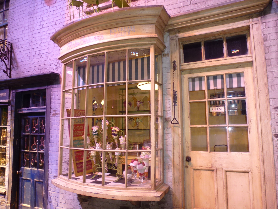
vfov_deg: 56.8
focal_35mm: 24
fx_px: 193
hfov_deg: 71.6
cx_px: 139
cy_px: 104
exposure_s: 1/6
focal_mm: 4.3
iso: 100
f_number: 3.3
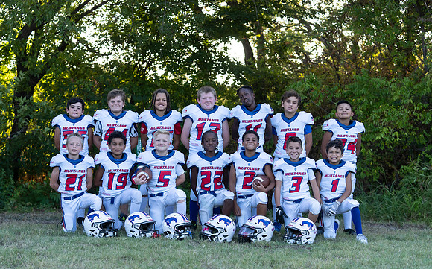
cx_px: 208
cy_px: 145
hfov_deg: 22.0
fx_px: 1111
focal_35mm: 94
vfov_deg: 13.8
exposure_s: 1/320
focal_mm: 70
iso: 250
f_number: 3.5
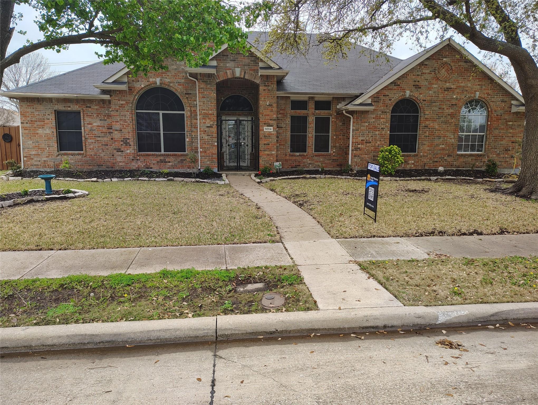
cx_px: 269
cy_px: 202
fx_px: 374
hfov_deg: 71.5
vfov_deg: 56.9
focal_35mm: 24
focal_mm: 5.56
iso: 100
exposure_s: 1/497
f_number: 1.8
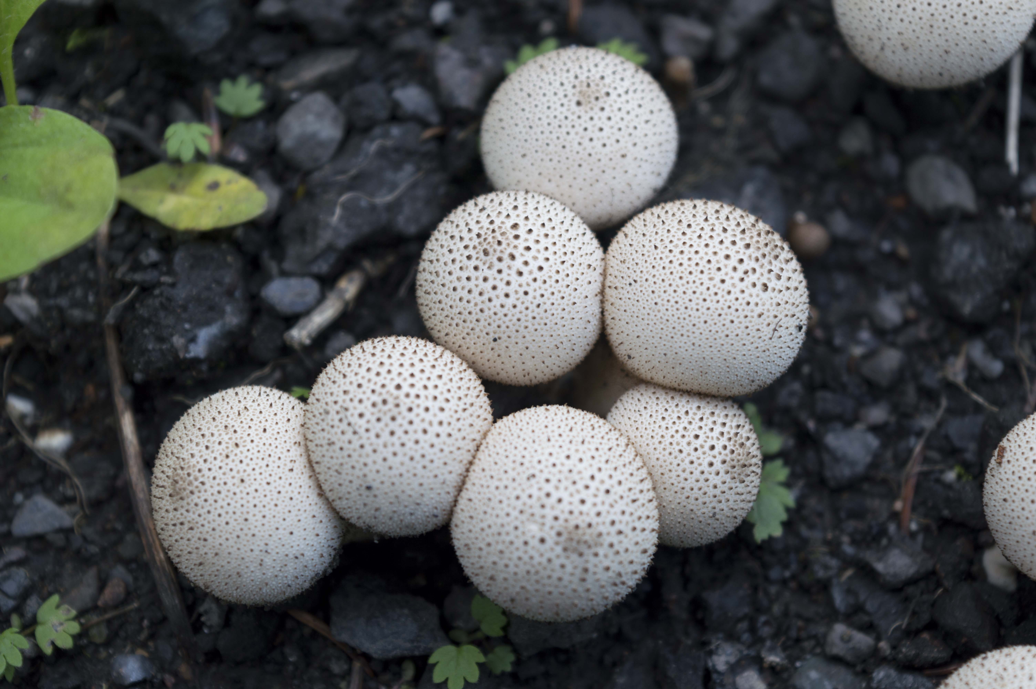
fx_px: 2243
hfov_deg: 26.0
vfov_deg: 17.5
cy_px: 344
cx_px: 518
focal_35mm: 78
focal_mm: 52
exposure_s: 1/160
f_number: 6.3
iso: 100
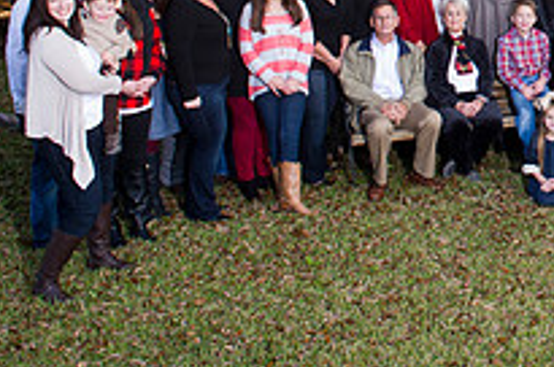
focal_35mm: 68
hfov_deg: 26.5
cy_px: -65
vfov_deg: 18.9
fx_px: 1045
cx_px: 657
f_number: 8
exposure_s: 1/250
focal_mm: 24
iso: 1000
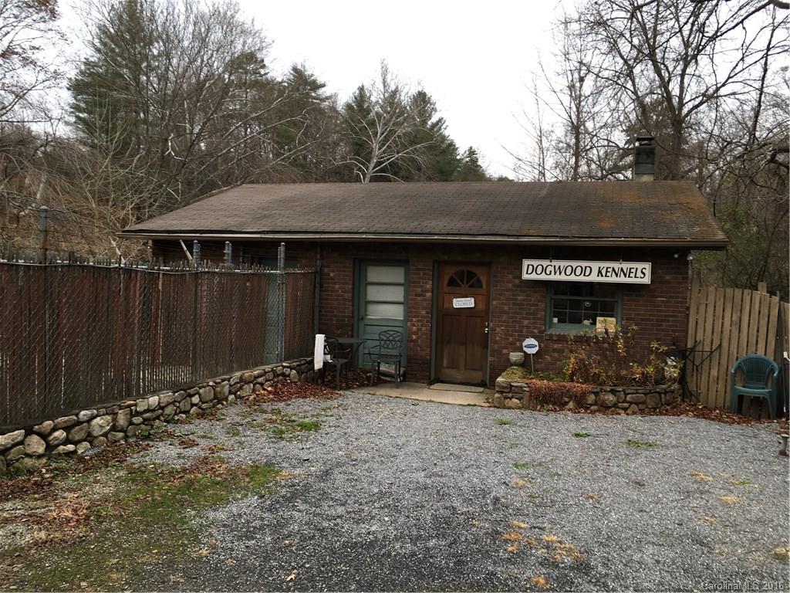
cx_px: 395
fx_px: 662
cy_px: 296
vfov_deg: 48.2
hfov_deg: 61.7
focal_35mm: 29
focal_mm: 4.15
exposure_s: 1/120
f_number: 2.2
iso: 25
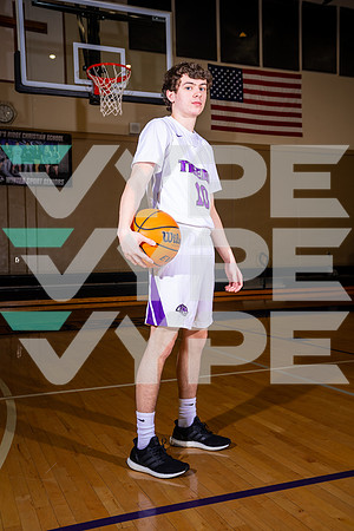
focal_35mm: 38
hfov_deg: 35.1
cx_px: 177
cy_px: 266
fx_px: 560
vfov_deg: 50.7
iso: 200
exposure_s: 1/125
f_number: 5.6
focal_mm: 38
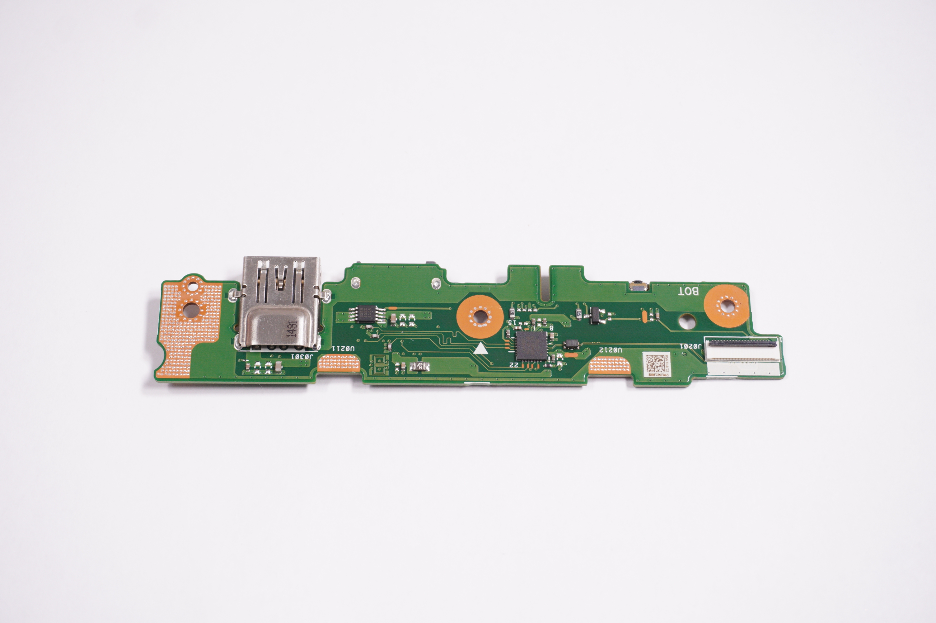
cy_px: 312
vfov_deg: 25.0
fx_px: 1403
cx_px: 468
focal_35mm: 54
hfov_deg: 36.9
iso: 400
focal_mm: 36
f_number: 5.6
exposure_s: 1/200
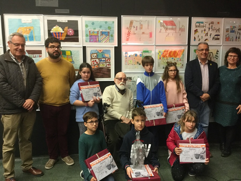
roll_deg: -0.2
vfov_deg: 45.4
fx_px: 216
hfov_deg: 58.4
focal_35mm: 31
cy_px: 90
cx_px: 120
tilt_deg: -12.1
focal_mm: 3.3
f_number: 2.4
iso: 200
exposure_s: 1/20
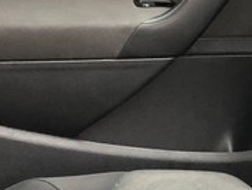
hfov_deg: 11.8
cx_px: 422
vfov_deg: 9.5
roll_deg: +1.3
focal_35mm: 157
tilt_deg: -20.4
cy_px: 149
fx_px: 1144
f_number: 1.8
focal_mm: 4
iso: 50
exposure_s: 1/17
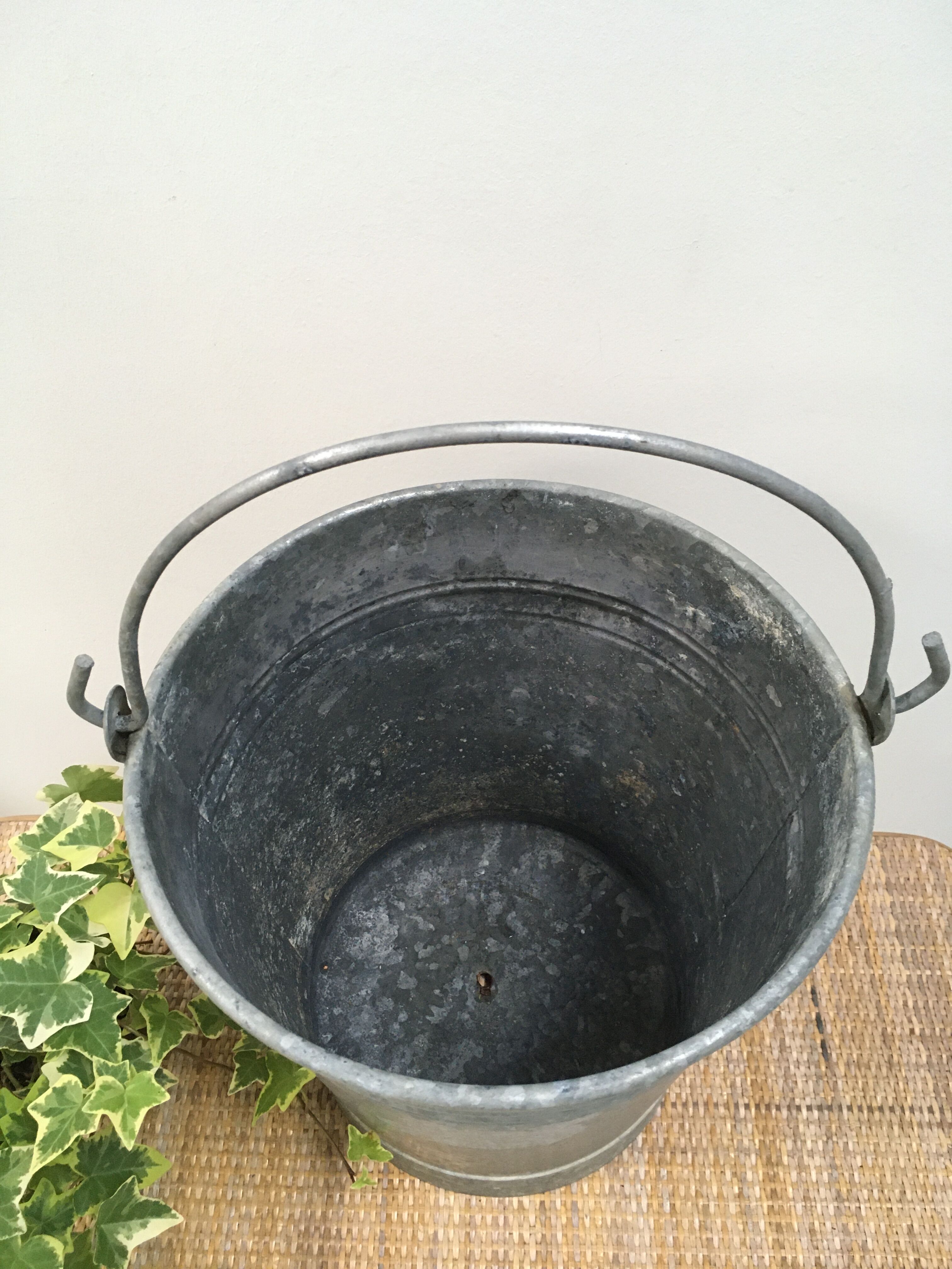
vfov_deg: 61.7
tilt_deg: -49.8
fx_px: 1063
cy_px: 634
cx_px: 476
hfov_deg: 48.2
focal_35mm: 29
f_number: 2.2
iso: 125
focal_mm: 4.15
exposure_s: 1/30
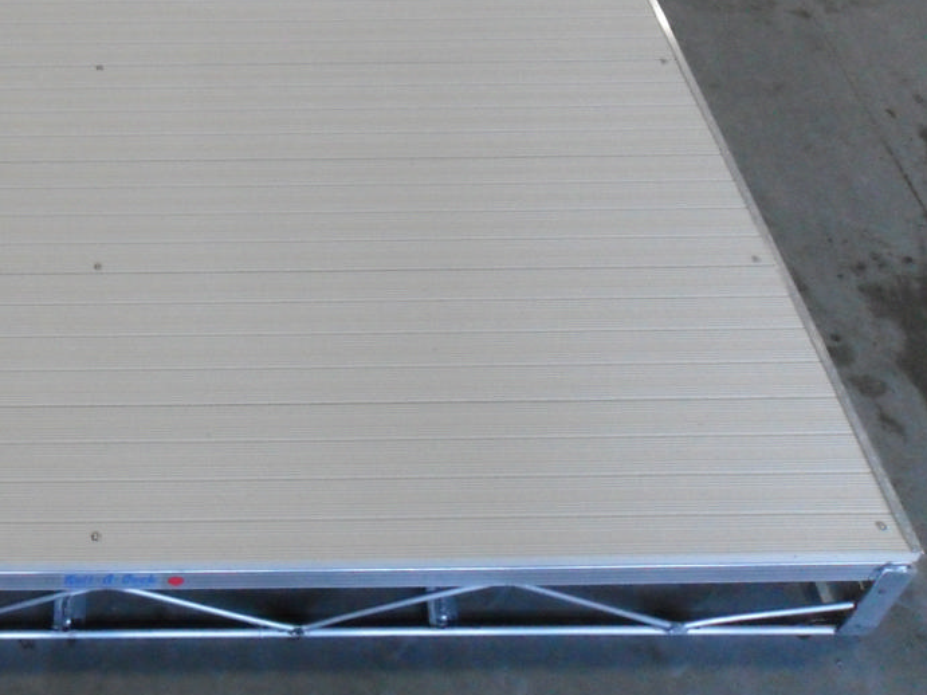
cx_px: 107
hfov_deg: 36.1
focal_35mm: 50
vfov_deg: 29.0
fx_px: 1339
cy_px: 275
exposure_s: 1/20
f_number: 3.5
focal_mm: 4.9
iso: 400
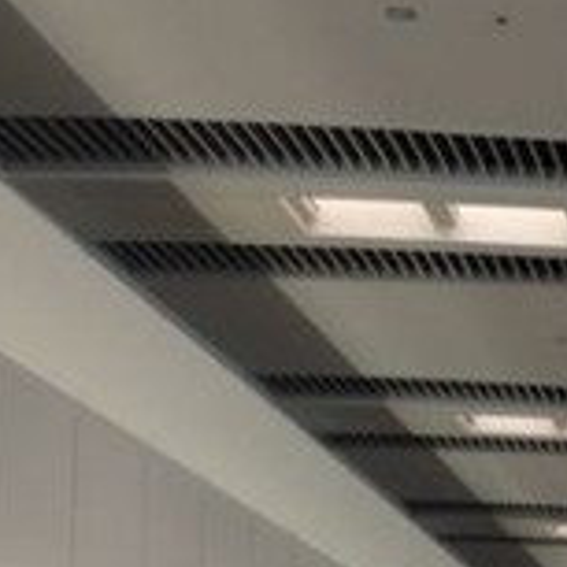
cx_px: 704
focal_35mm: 86
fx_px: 1594
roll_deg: +2.2
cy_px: 578
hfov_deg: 18.9
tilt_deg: +11.4
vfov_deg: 19.5
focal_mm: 4.12
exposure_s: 1/40
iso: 64
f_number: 2.4
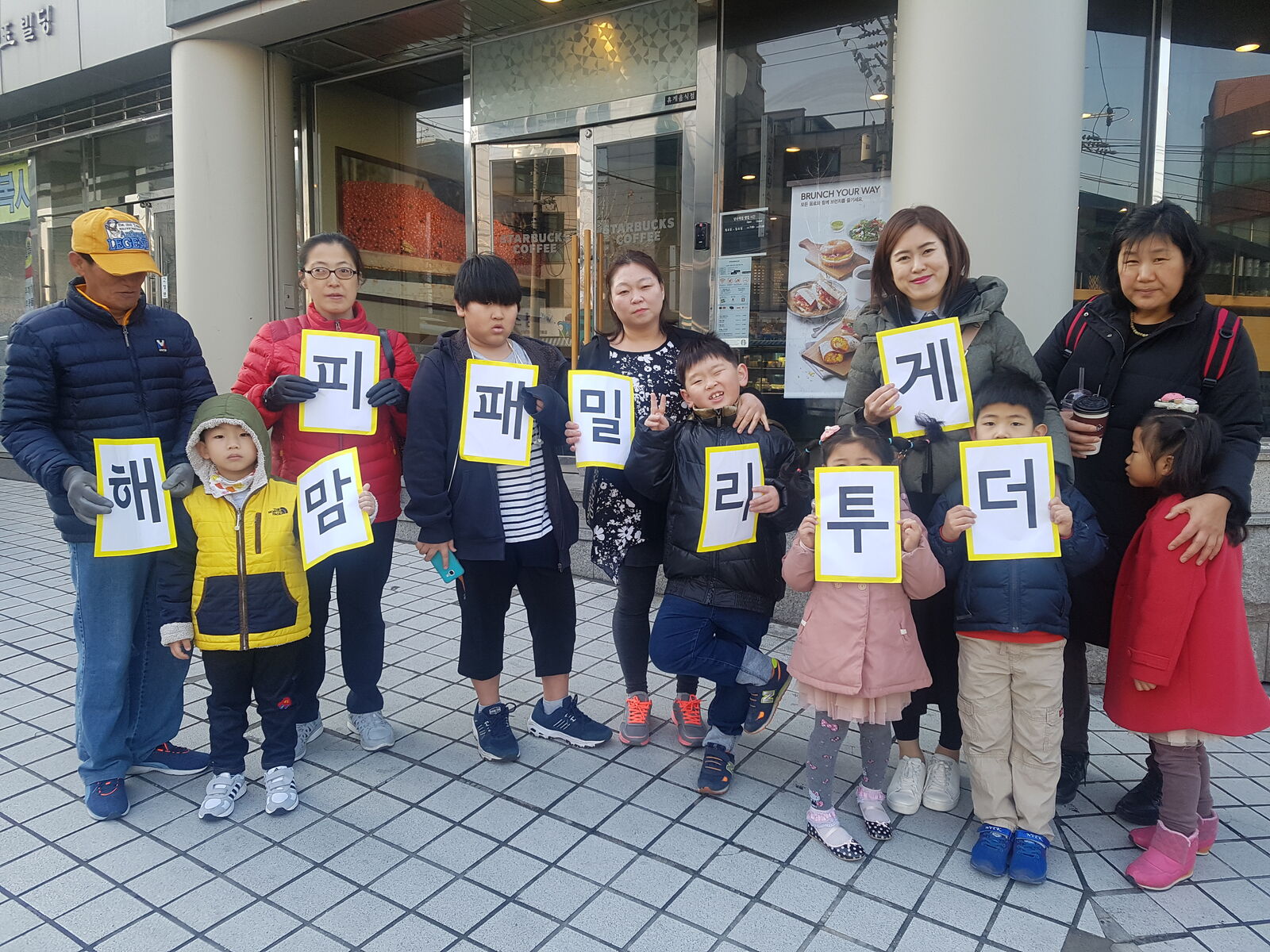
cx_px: 635
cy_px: 476
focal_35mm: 26
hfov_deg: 67.3
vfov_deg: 53.1
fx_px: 954
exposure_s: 1/321
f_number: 1.7
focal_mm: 4.2
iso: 50
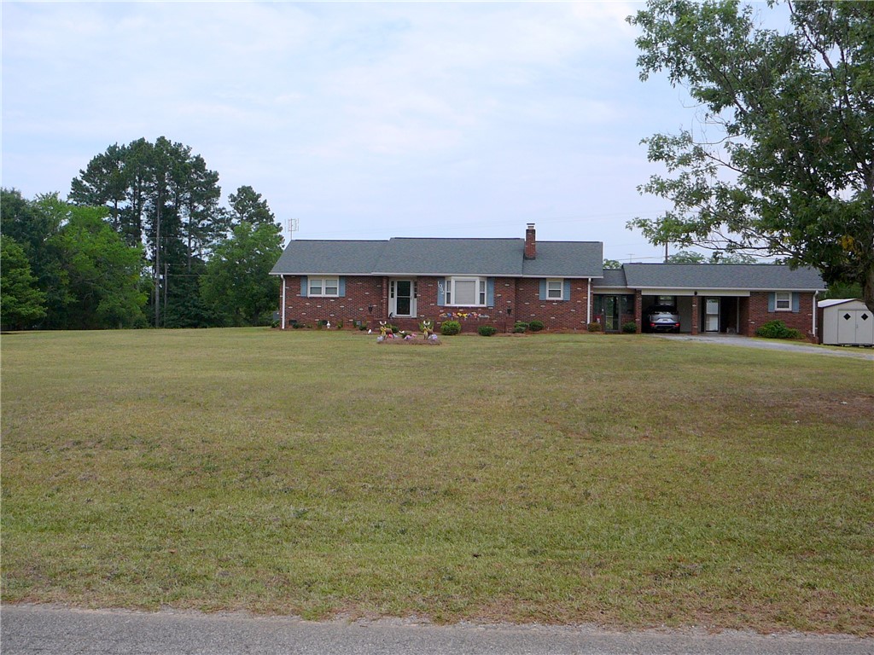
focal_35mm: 35
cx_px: 437
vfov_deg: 40.7
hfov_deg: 52.6
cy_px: 328
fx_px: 884
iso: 80
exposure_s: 1/500
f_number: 5
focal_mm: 5.2
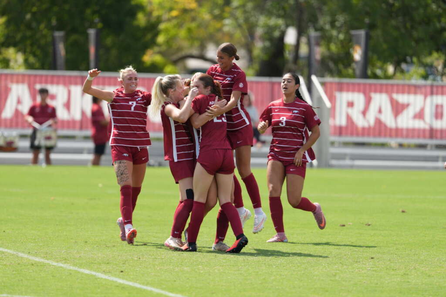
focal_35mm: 300
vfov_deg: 4.6
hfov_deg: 6.9
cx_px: 223
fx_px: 3714
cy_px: 148
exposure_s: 1/3200
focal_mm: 300
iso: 320
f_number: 2.8
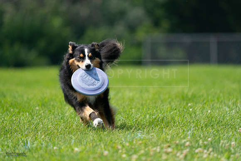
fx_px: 3301
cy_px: 80
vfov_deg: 2.8
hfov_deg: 4.2
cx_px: 120
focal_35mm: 493
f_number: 6.3
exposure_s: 1/4000
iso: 1600
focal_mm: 493
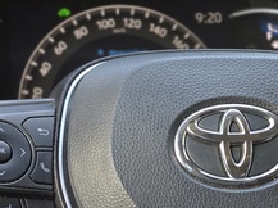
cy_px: 142
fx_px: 1788
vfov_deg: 6.6
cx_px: 222
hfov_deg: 8.9
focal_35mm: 223
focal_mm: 18.6
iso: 250
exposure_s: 1/120
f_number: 2.9
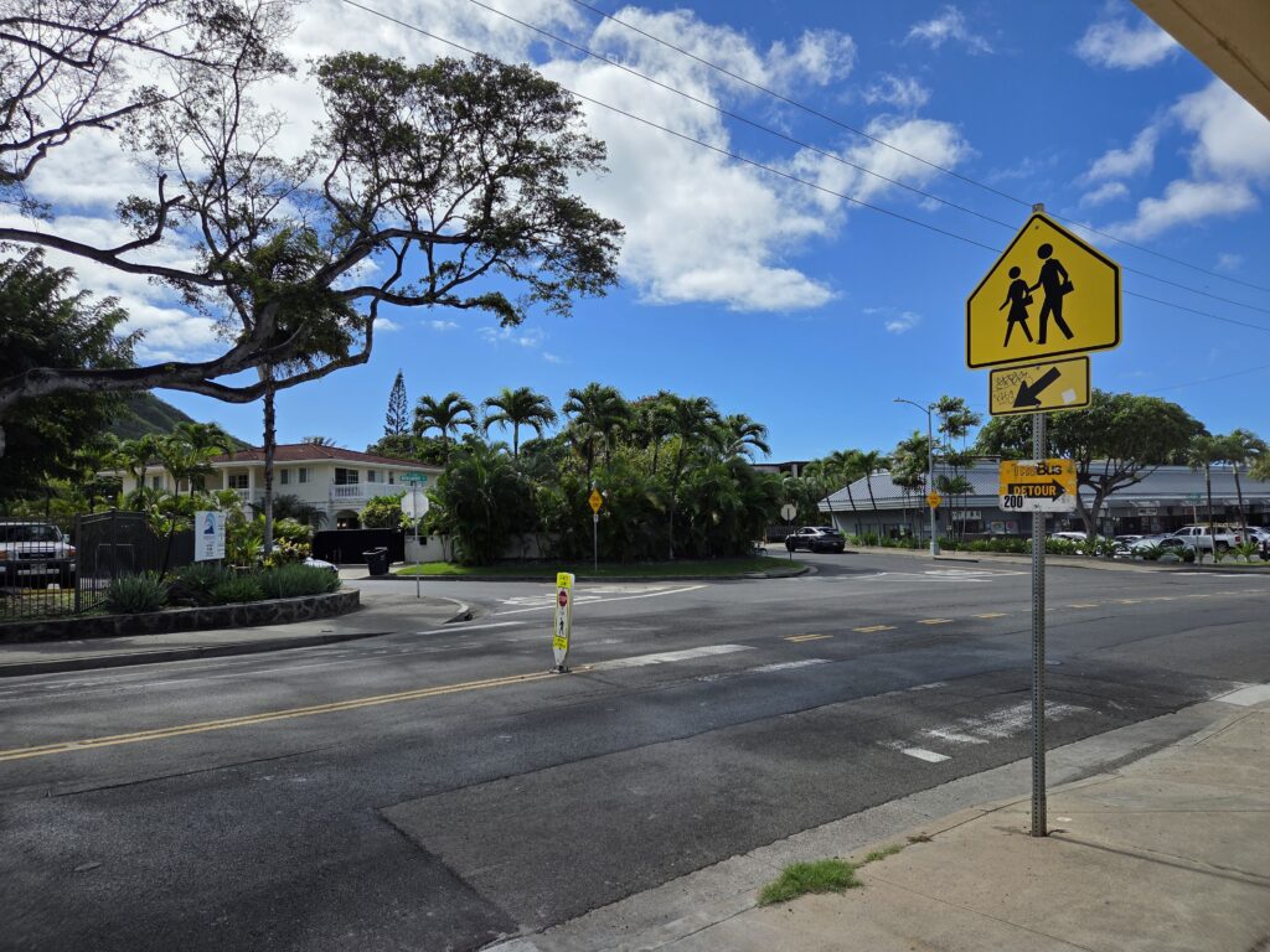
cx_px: 635
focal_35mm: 23
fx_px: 844
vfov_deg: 58.9
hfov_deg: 73.9
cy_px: 476
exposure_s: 1/7891
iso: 64
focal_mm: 5.4
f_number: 1.8
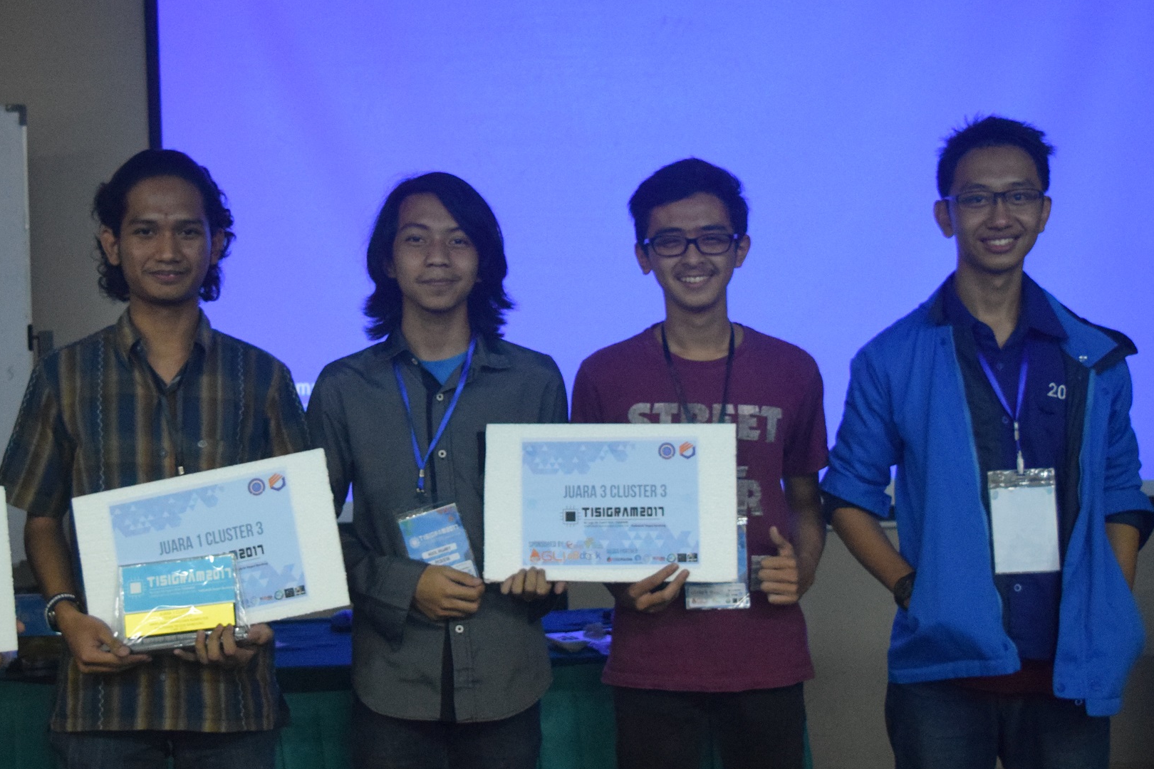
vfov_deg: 22.6
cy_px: 360
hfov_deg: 33.3
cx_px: 469
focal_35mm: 60
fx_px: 1923
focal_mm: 24
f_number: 4
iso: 3200
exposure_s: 1/160
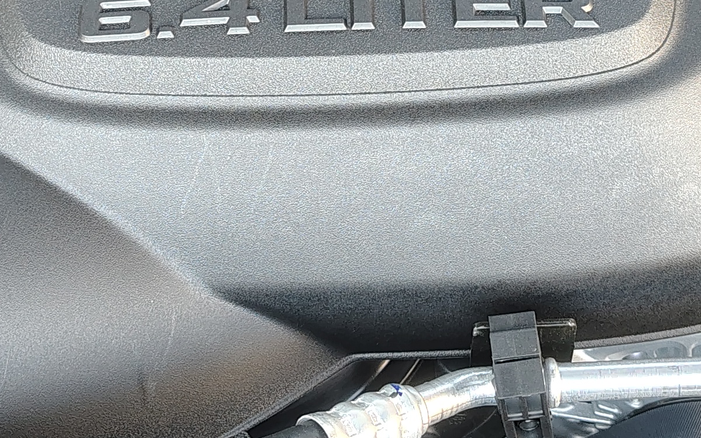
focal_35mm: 87
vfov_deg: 14.5
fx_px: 1662
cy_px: -94
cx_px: 327
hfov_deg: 23.8
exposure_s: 1/105
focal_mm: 5.56
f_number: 1.8
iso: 400
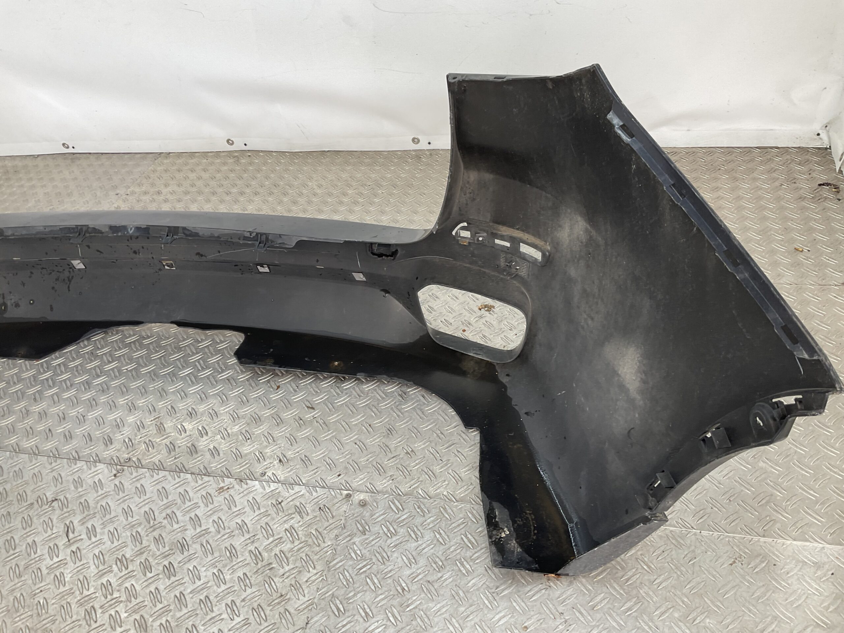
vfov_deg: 48.2
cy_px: 316
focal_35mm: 29
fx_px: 707
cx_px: 422
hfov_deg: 61.7
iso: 25
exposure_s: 1/120
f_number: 1.8
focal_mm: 3
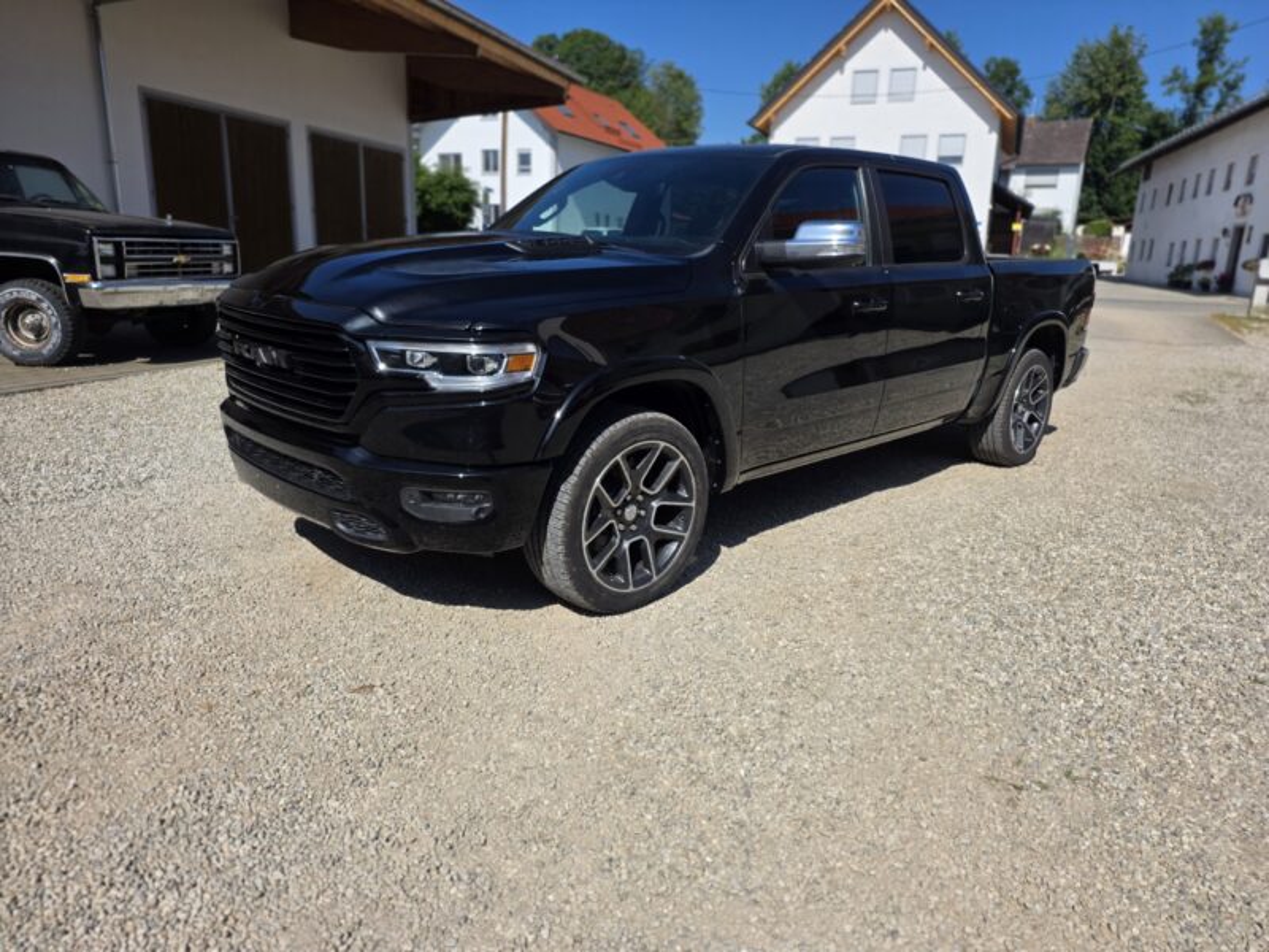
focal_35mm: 23
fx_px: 843
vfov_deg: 58.9
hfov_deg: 73.9
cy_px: 476
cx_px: 634
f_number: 1.7
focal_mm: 6.25
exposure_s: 1/7626
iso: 80
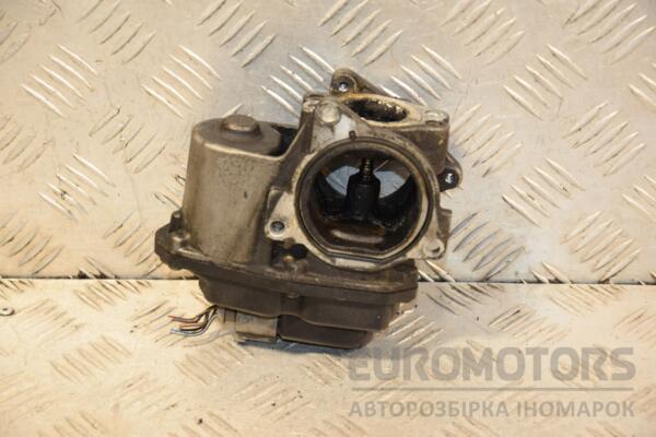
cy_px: 218
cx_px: 328
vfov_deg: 11.4
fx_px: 2186
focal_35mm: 120
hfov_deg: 17.1
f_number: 5.3
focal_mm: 80
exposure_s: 1/125
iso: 800
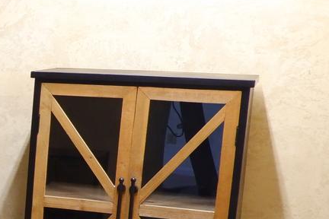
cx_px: -311
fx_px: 996
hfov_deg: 15.4
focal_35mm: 109
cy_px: 203
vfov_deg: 12.5
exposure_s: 1/14
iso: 1600
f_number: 8
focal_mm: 15
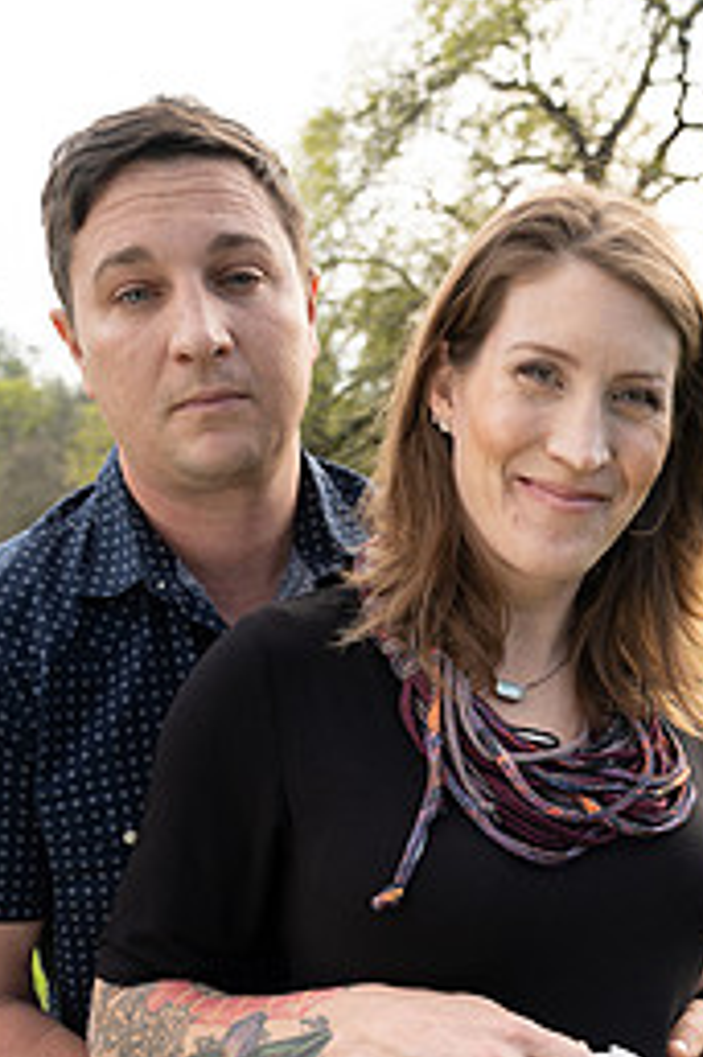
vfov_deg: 44.8
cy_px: 798
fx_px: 1232
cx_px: 526
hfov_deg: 31.3
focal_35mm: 42
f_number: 3.5
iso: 125
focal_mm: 24
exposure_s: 1/125
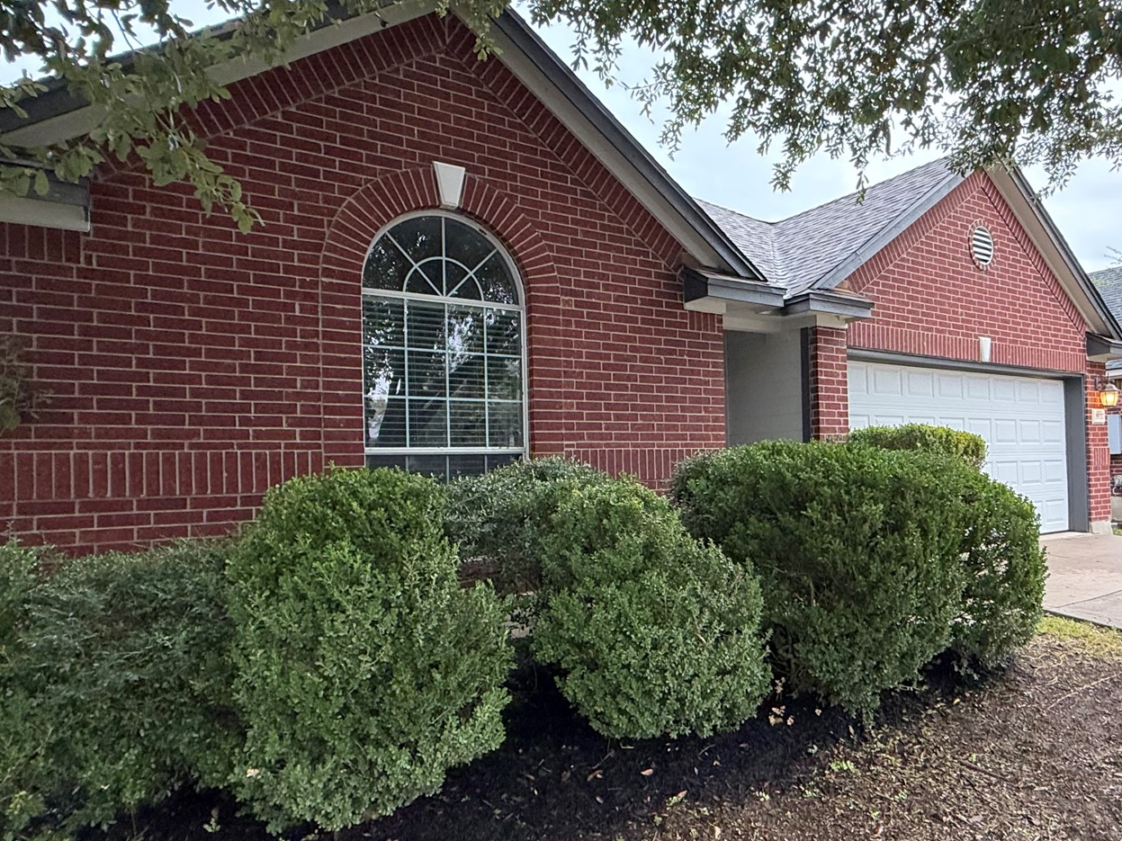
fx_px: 745
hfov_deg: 73.8
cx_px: 608
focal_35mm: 23
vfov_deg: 58.8
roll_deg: +2.4
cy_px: 459
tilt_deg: -0.4
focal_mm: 2.22
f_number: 2.2
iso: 320
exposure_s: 1/87
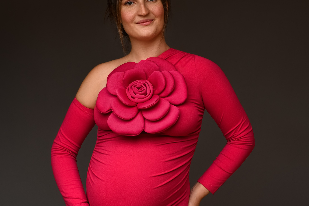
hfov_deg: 54.4
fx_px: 300
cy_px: 103
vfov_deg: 37.9
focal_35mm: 35
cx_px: 154
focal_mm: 35
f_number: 5.6
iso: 200
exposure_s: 1/200
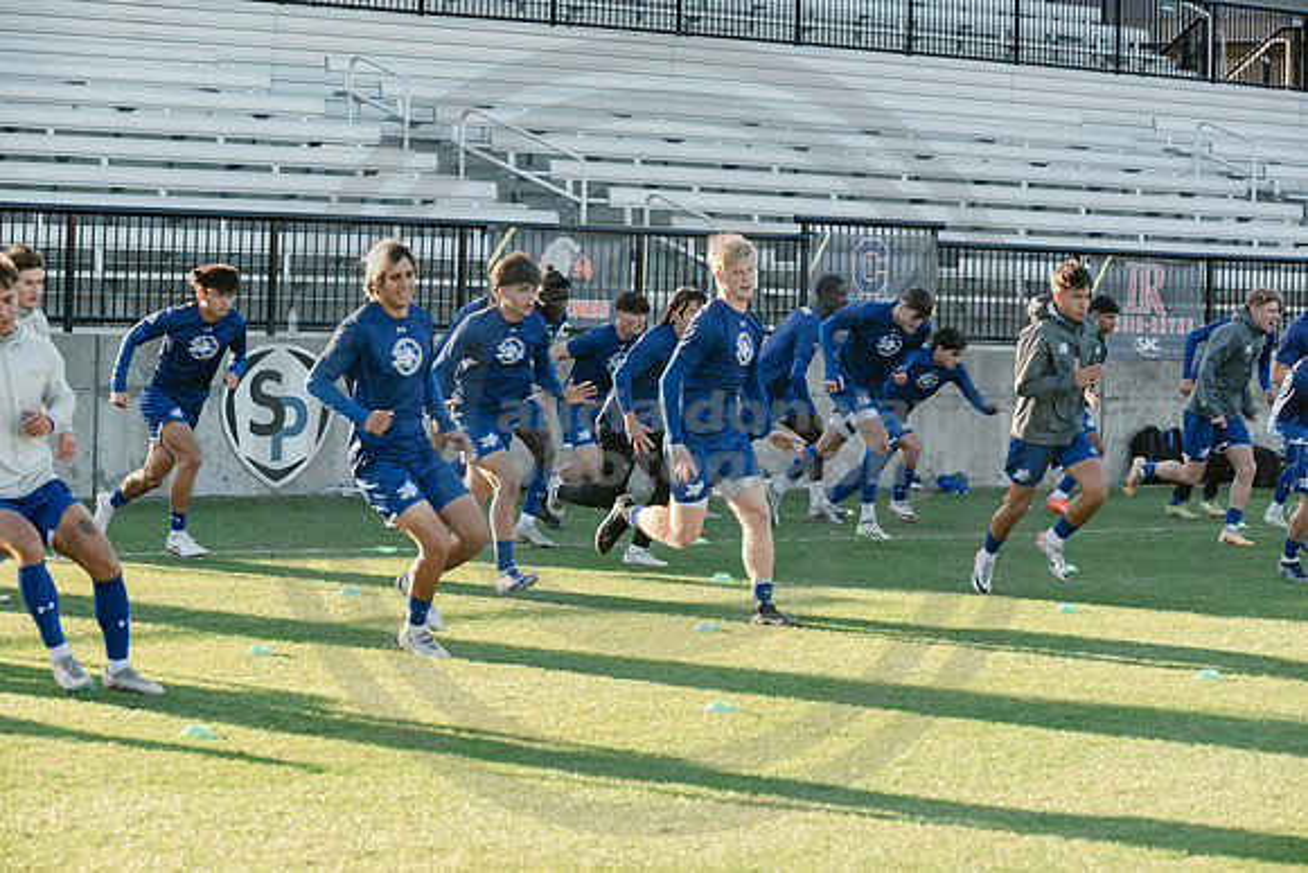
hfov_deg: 17.1
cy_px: 436
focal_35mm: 120
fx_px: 4361
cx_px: 654
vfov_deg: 11.4
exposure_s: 1/1000
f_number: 6.3
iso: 1250
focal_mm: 120
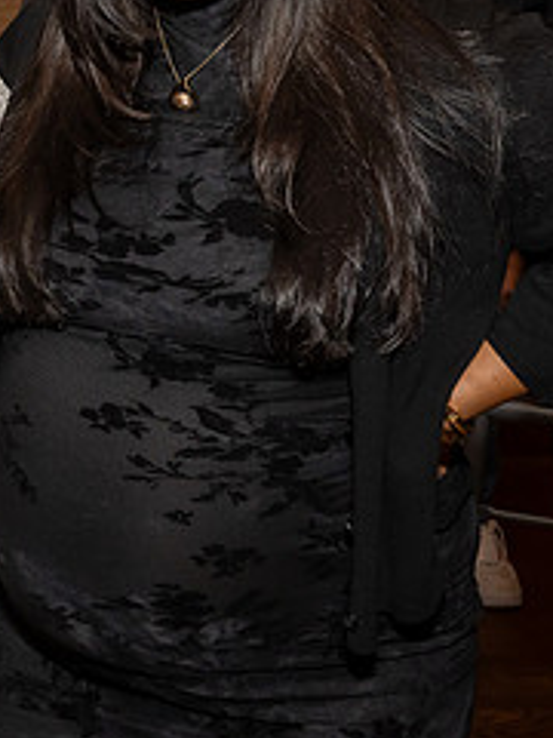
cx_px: -194
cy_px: 77
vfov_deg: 21.1
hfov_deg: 15.4
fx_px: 1938
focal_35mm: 91
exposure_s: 1/250
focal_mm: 30.5
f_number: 7.1
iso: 500
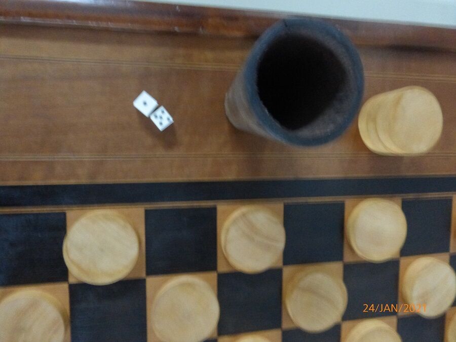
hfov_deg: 69.4
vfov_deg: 54.9
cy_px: 171
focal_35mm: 25
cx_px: 228
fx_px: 329
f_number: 3.3
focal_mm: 4.3
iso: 1000
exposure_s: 1/4
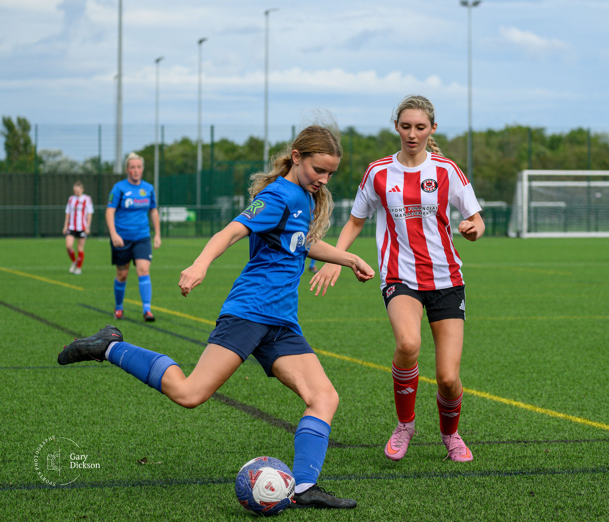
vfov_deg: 11.2
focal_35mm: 144
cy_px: 211
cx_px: 410
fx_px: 2660
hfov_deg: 13.0
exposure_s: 1/2000
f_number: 4.5
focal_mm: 100
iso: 400
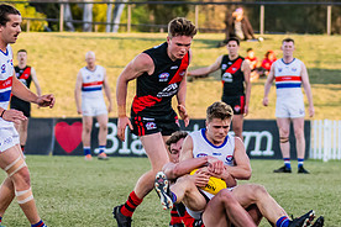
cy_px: 170
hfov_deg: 3.4
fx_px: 5787
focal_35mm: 611
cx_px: 232
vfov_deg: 2.3
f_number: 4
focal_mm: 170
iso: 1250
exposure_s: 1/1600
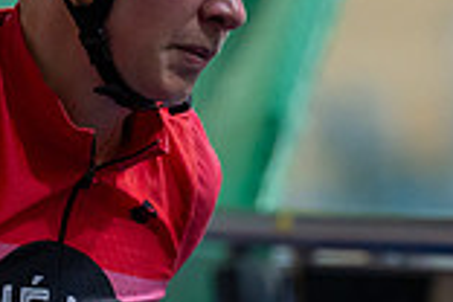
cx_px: 166
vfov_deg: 1.9
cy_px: 147
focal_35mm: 721
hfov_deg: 2.9
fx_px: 9072
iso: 3200
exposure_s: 1/800
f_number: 2.8
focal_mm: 194
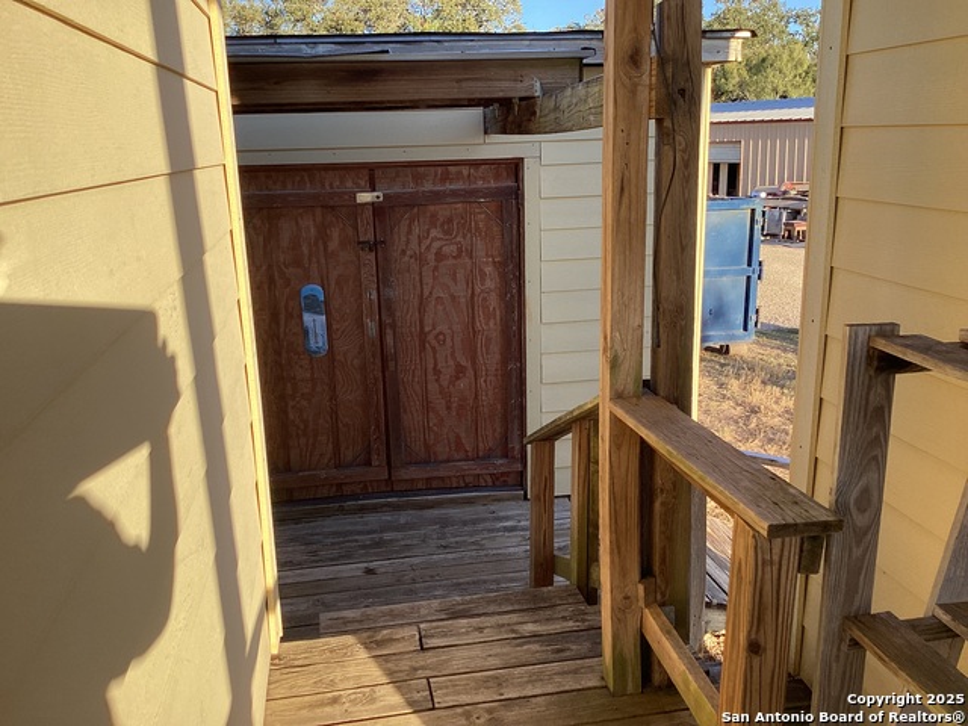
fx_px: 867
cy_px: 363
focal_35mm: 31
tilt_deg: -15.0
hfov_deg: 58.4
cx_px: 484
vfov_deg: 45.4
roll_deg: +0.0
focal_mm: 3.3
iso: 25
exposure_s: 1/237
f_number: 2.4
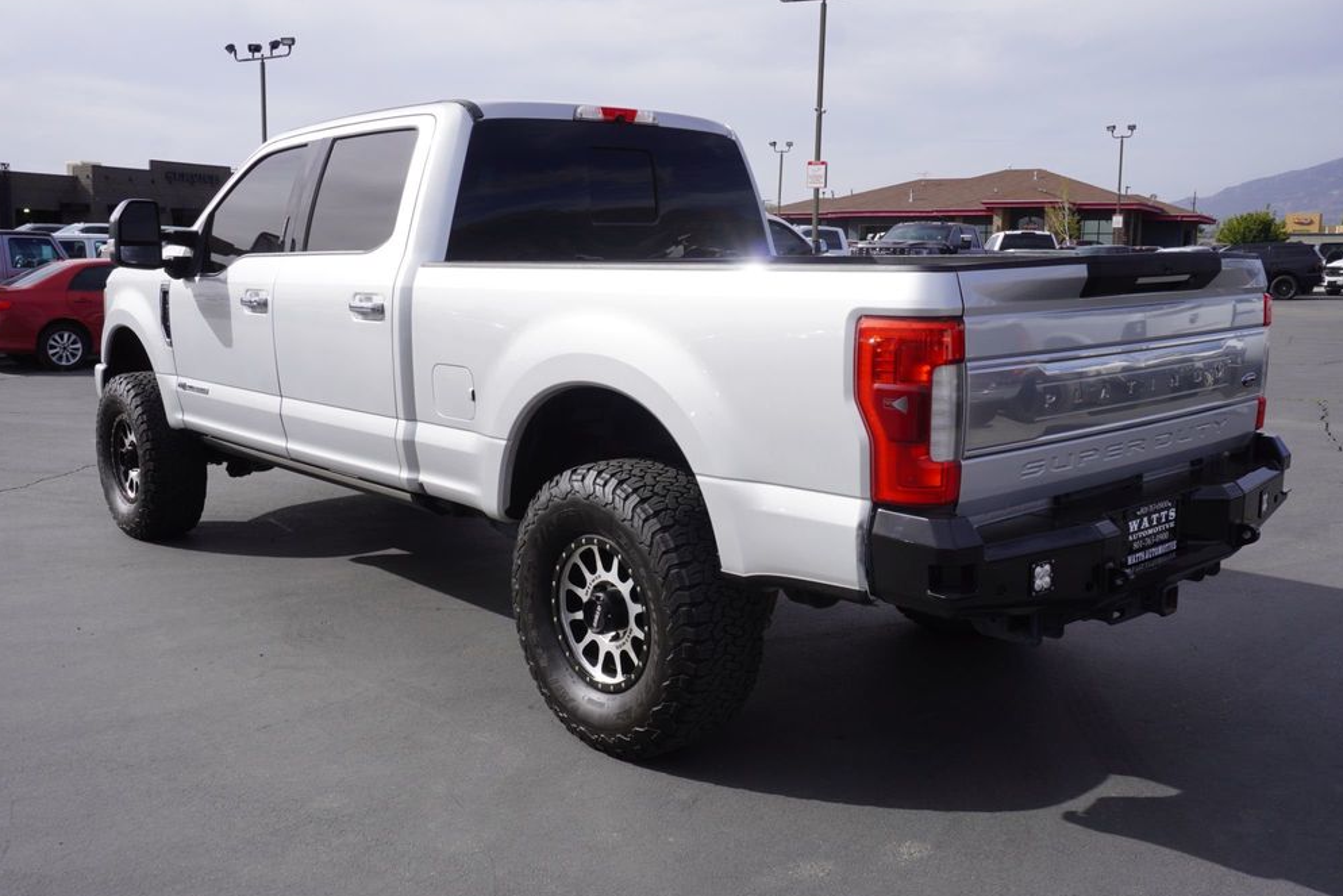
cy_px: 449
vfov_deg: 38.9
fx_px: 1268
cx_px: 658
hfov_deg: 55.8
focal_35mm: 34
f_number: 10
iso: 100
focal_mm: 22
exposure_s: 1/160
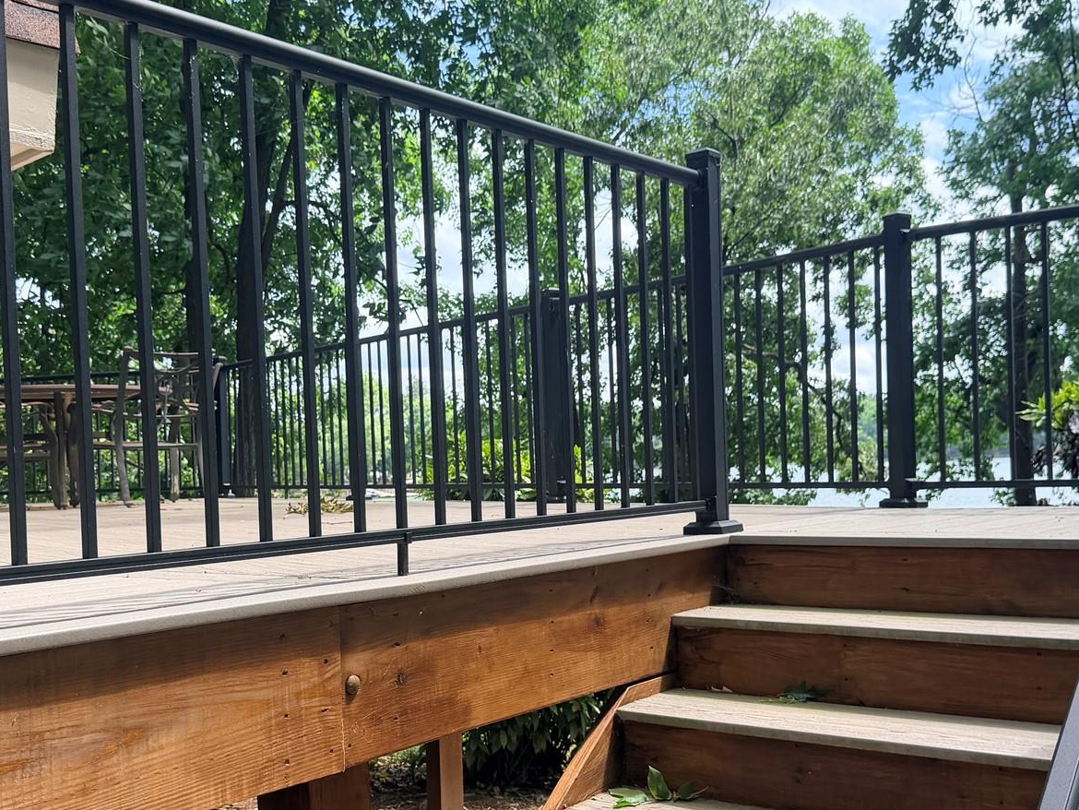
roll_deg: +0.5
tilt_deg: -0.6
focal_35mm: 42
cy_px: 482
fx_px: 1309
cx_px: 527
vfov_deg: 34.3
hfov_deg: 44.8
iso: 100
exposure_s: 1/1337
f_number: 1.78
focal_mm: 6.76
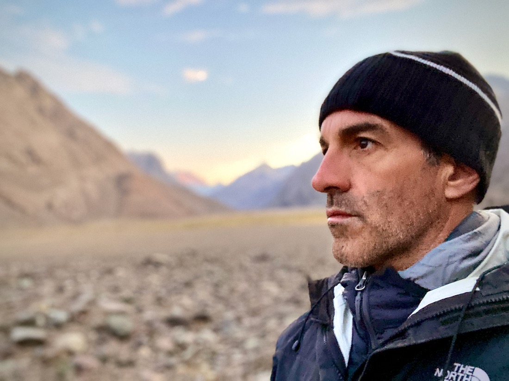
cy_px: 190
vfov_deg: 46.8
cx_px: 254
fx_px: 441
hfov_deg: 60.0
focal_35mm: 30
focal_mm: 2.71
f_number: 2.2
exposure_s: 1/60
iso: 320
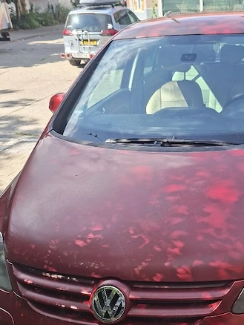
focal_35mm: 42
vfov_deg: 43.7
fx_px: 394
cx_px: 192
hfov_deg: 33.5
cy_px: 232
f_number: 1.8
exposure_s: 1/714
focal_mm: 5.54
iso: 50
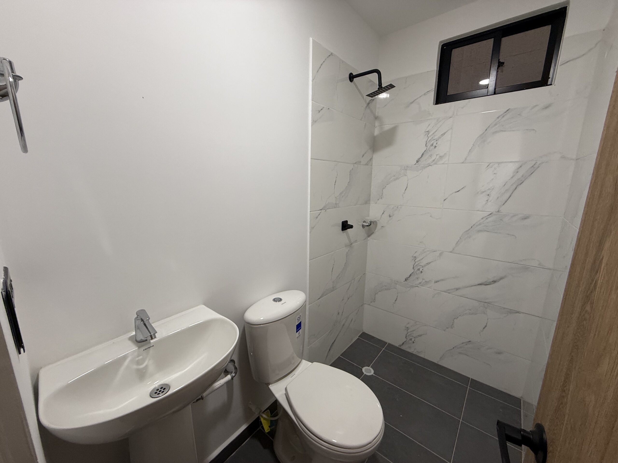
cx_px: 309
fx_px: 250
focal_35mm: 14
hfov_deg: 102.1
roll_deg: -0.9
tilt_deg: -11.2
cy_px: 232
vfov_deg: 85.7
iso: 200
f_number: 2.2
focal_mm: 2.22
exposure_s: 1/60
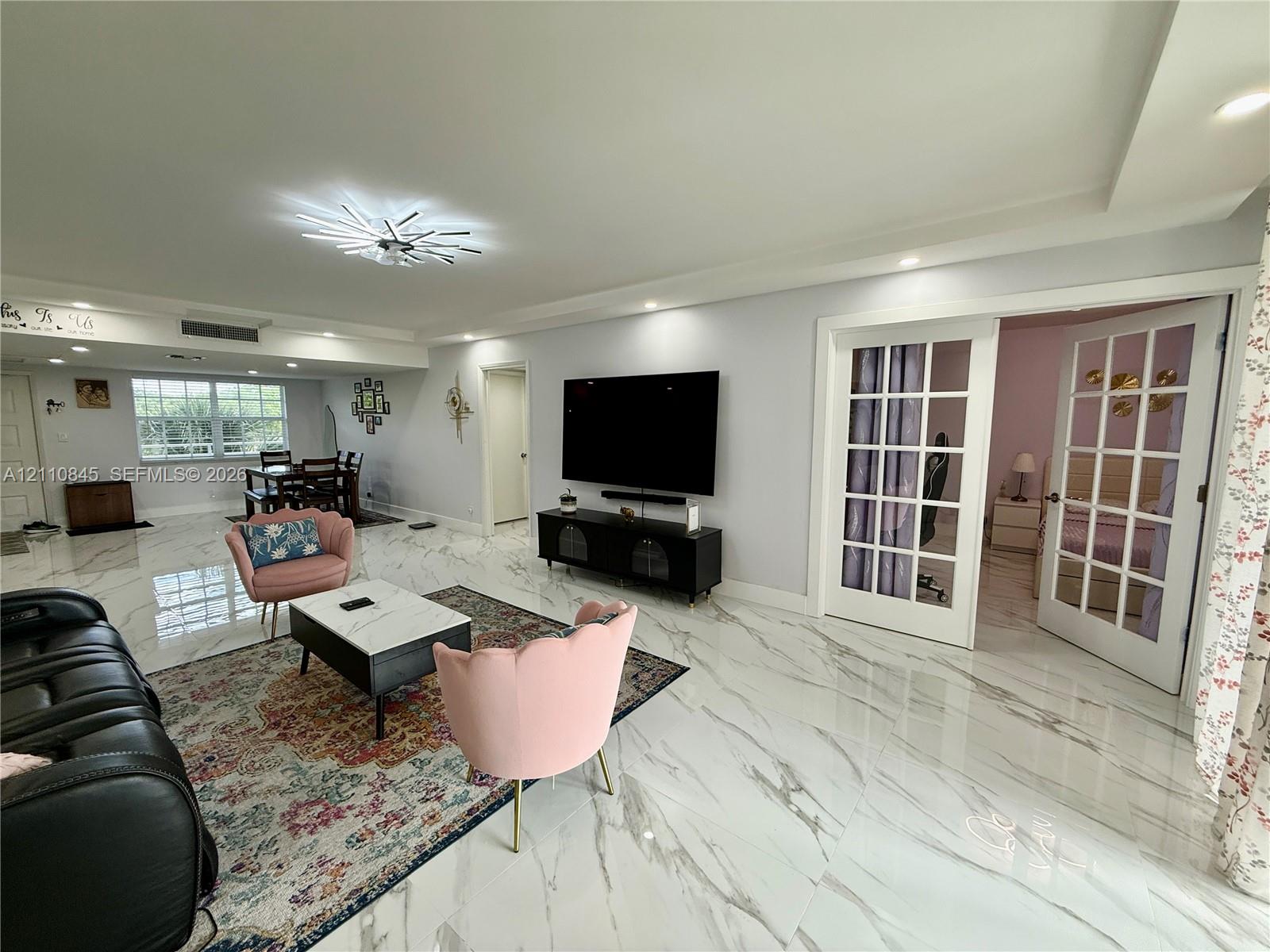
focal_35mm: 14
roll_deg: +0.0
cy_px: 476
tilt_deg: -6.4
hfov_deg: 102.1
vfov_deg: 85.7
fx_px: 514
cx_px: 635
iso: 125
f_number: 2.2
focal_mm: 2.22
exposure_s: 1/120
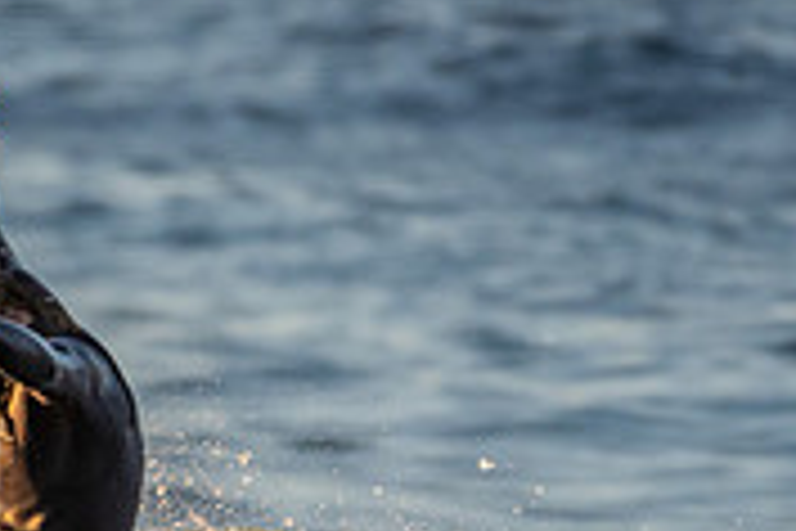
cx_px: 90
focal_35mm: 2458
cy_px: 583
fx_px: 54345
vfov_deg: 0.6
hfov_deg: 0.8
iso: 900
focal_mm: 500
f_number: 5.6
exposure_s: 1/1250
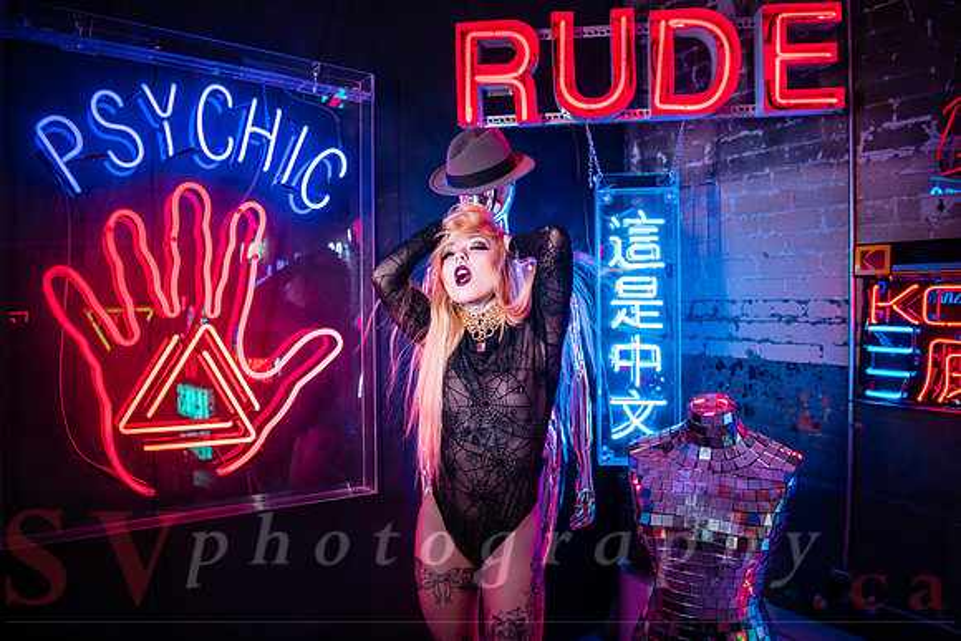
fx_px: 641
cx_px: 480
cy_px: 320
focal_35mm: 24
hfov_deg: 73.7
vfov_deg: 53.2
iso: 200
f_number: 2.8
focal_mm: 24
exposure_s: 1/80
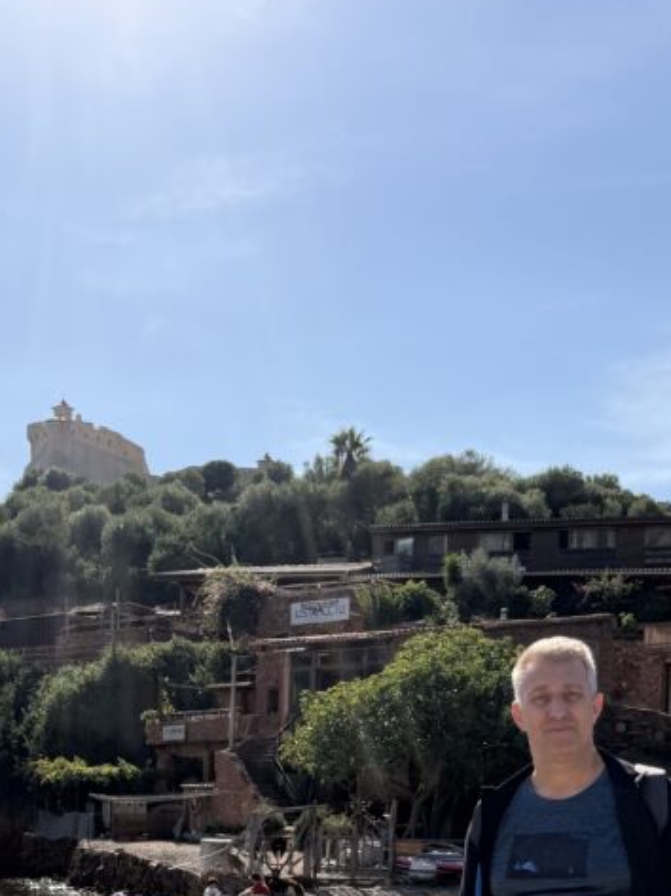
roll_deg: -2.1
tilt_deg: -3.2
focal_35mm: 52
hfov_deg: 28.0
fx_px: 1346
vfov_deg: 33.8
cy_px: 887
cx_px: 354
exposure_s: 1/6711
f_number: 1.78
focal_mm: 6.76
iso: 80
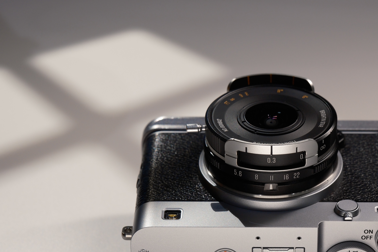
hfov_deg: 16.1
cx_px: 273
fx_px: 1333
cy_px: 150
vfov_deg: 10.8
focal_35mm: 127
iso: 640
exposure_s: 1/100
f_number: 5.6
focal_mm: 56
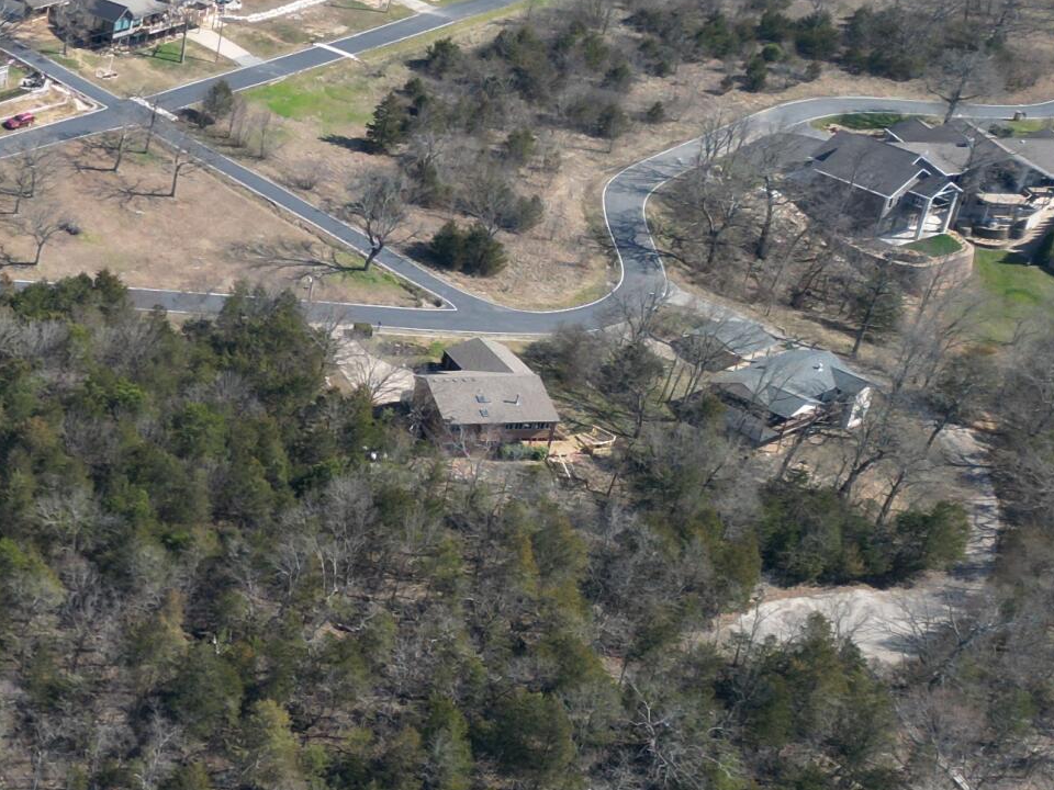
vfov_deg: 19.6
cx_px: -553
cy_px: 329
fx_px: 2284
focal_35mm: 75
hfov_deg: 21.5
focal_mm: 6.72
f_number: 1.7
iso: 110
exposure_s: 1/1500
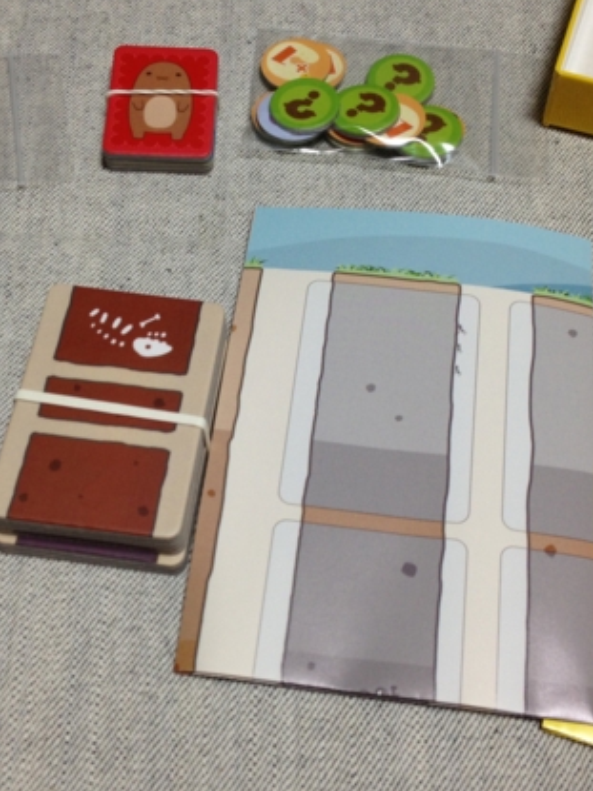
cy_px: 387
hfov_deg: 27.0
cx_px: 290
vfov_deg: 35.6
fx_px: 1234
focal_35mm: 54
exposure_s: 1/24
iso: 50
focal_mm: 4.28
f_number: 2.4
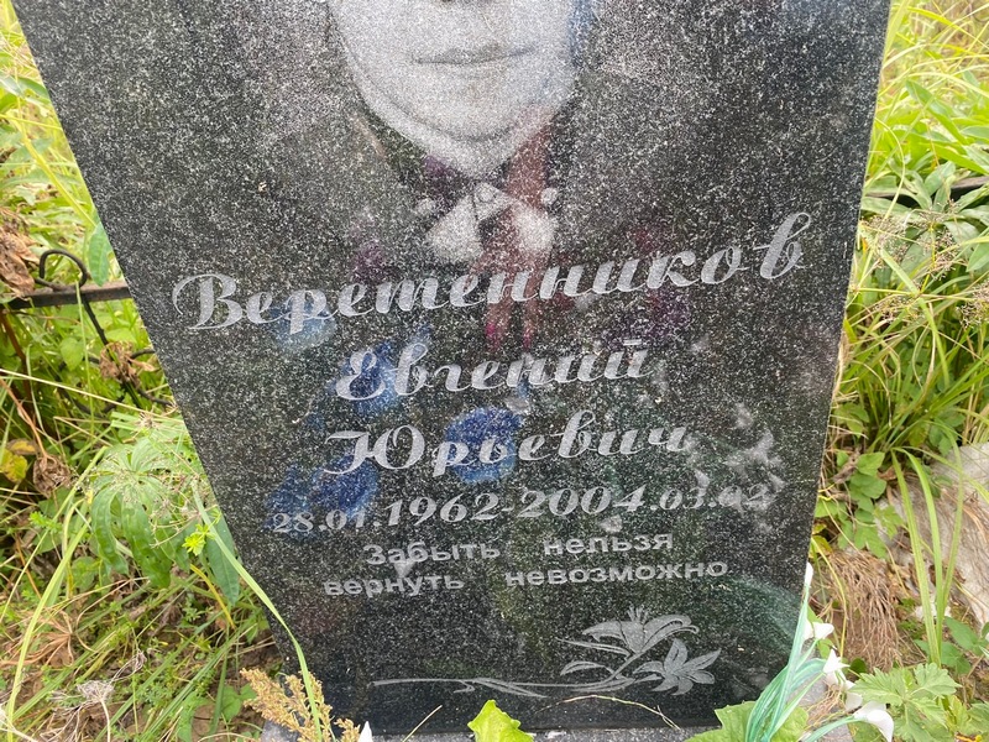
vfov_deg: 53.1
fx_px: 743
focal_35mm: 26
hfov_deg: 67.3
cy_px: 371
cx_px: 494
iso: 50
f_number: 1.8
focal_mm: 4.25
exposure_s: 1/122
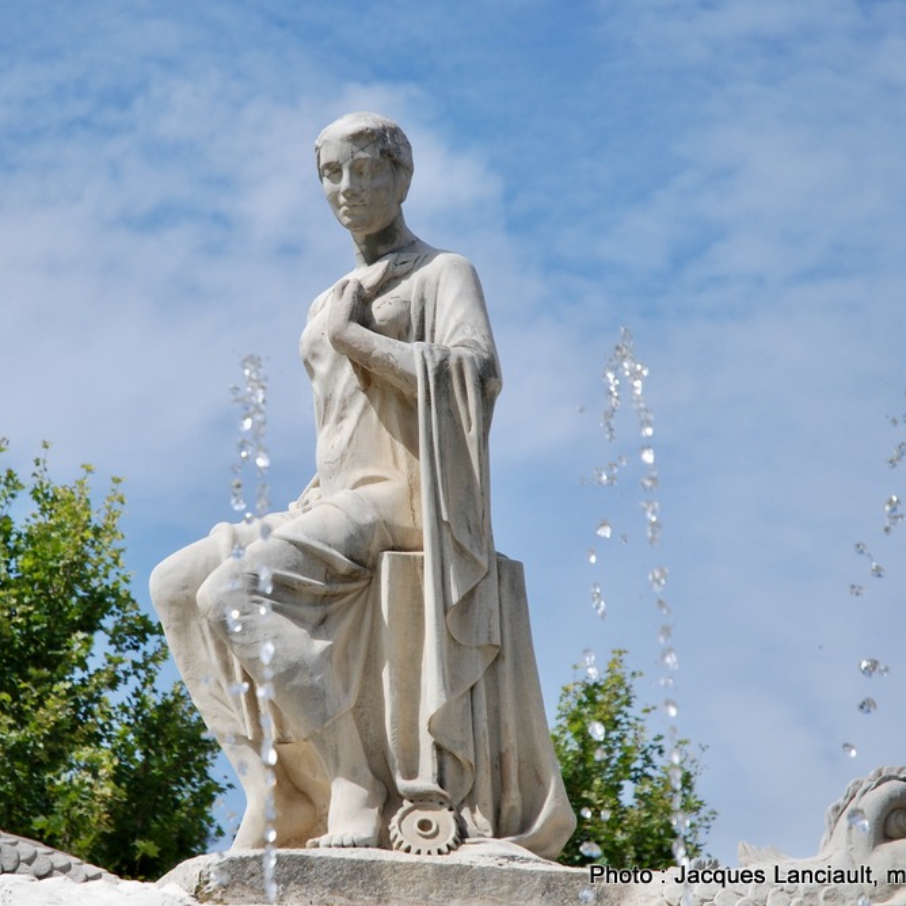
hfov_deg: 12.7
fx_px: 4057
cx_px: 326
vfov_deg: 12.7
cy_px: 450
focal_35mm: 137
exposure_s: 1/1000
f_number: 4.5
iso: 140
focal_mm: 70
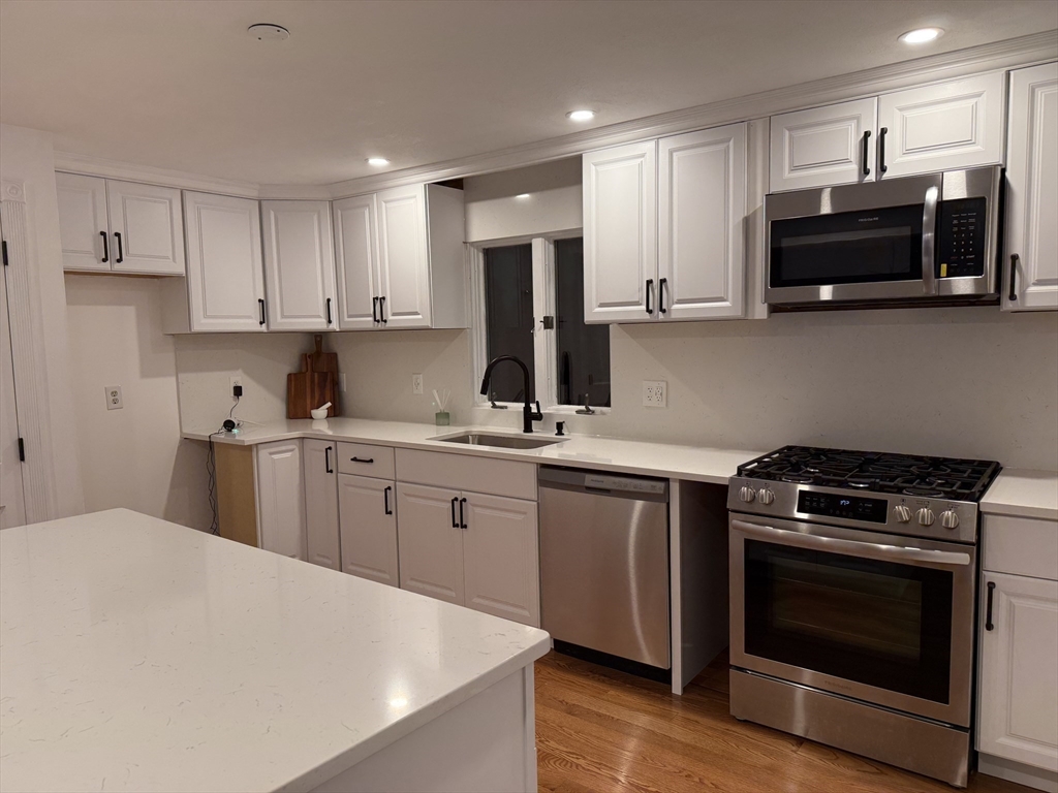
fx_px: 734
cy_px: 396
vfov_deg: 56.8
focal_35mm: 24
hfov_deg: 71.6
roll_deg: +1.0
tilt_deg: -5.5
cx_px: 529
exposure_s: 1/60
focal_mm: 6.76
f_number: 1.78
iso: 125
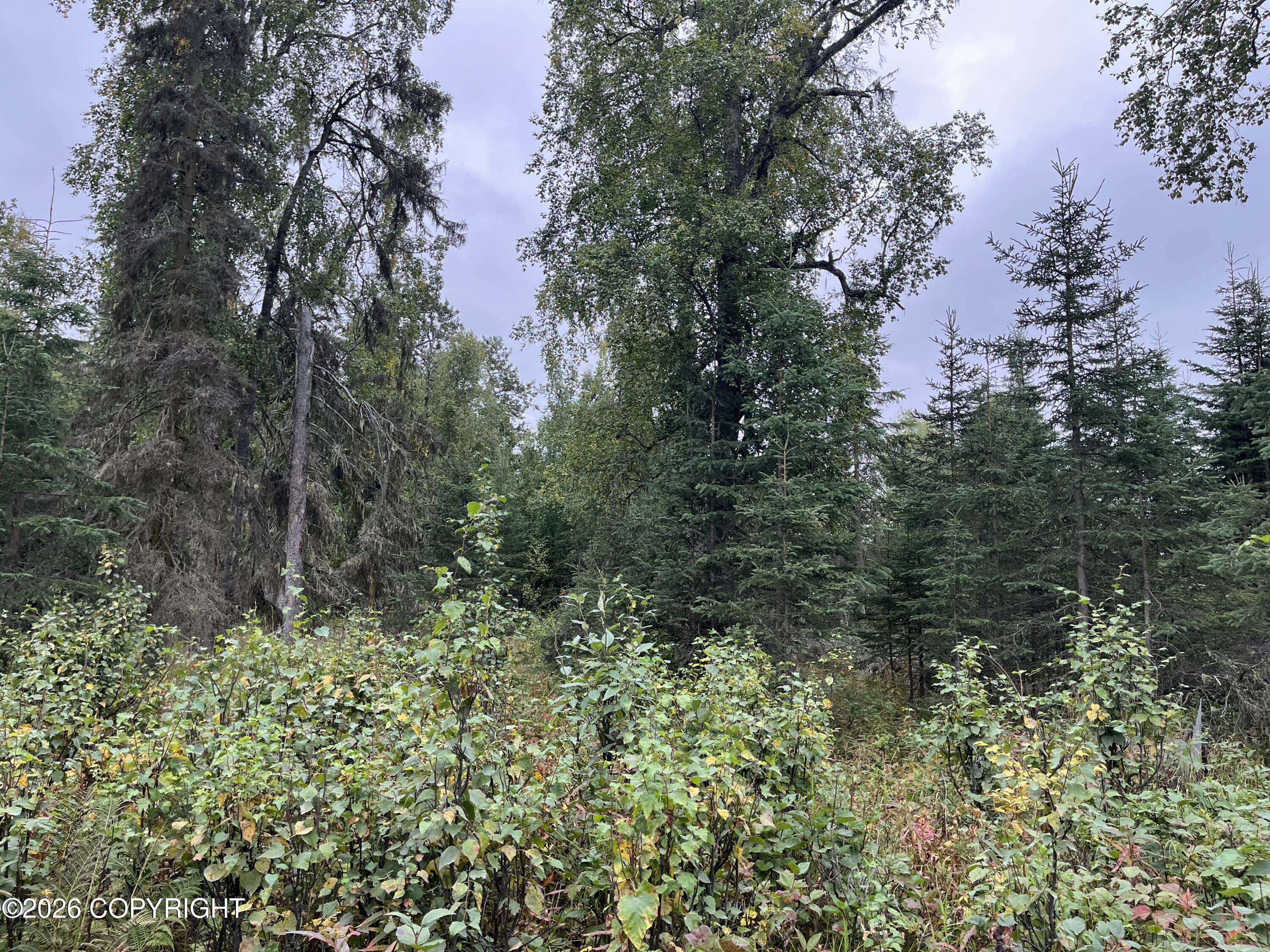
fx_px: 954
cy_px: 476
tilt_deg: +11.6
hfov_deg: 67.3
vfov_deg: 53.1
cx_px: 635
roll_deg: +0.2
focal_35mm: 26
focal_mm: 5.1
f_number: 1.6
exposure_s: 1/484
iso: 50
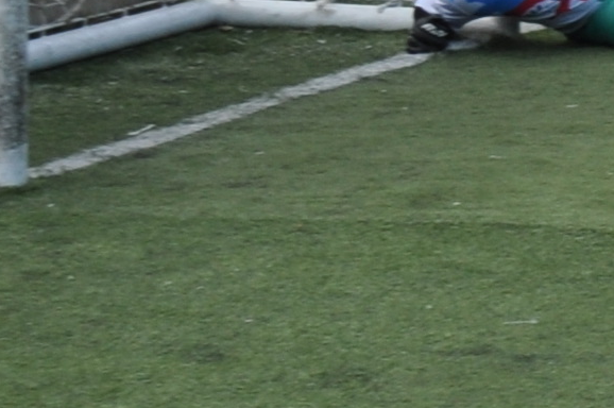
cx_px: 1831
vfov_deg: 5.1
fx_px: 4549
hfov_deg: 6.9
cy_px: -226
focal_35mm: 267
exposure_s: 1/250
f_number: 8
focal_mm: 24
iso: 200
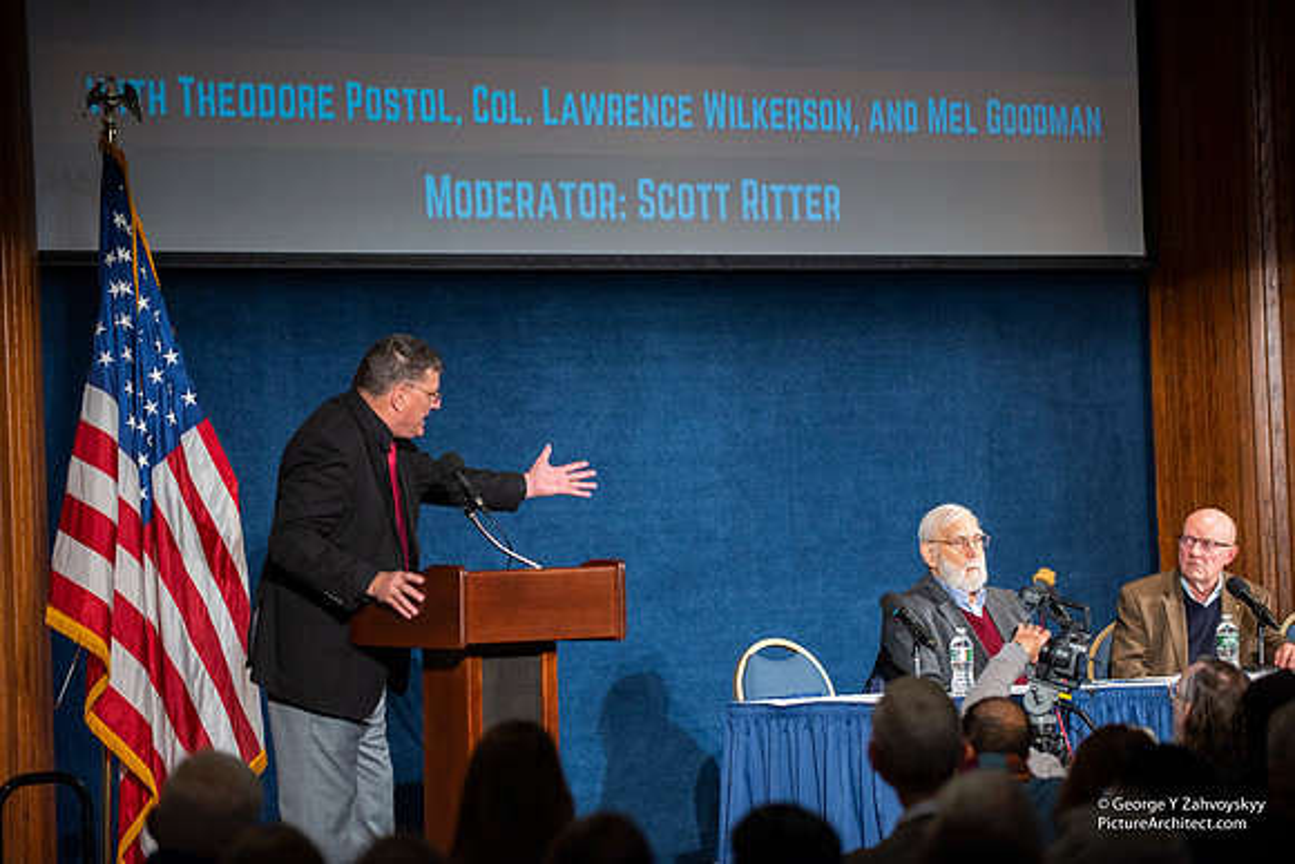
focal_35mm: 135
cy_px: 432
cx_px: 648
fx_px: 4857
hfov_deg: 15.2
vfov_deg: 10.2
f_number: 2.8
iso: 1600
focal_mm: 135
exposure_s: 1/200
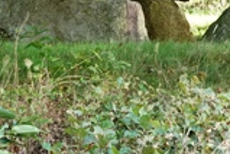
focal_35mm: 290
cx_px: 132
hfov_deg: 7.1
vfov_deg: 4.7
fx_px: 1853
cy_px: -68
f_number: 8
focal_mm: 26.42
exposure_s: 1/80
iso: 640
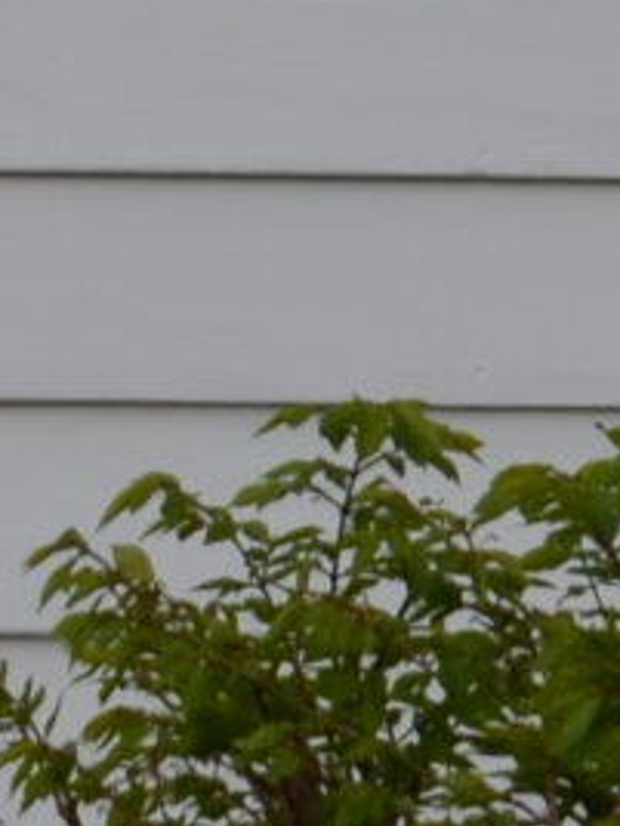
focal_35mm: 344
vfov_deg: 5.5
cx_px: 469
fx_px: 8205
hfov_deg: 4.3
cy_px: -1523
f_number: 7.1
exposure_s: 1/200
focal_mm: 25
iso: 200
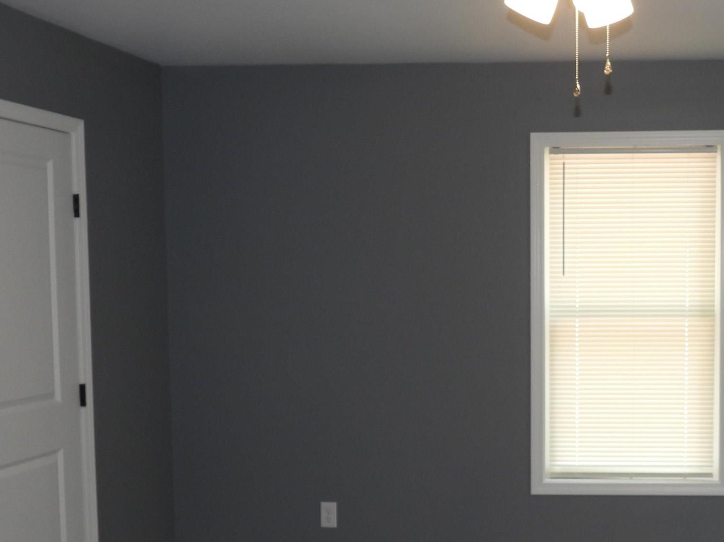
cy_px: 351
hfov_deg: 37.2
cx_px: 607
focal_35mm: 49
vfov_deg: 29.5
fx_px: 1025
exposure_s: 1/30
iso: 100
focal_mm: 4.3
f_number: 2.8
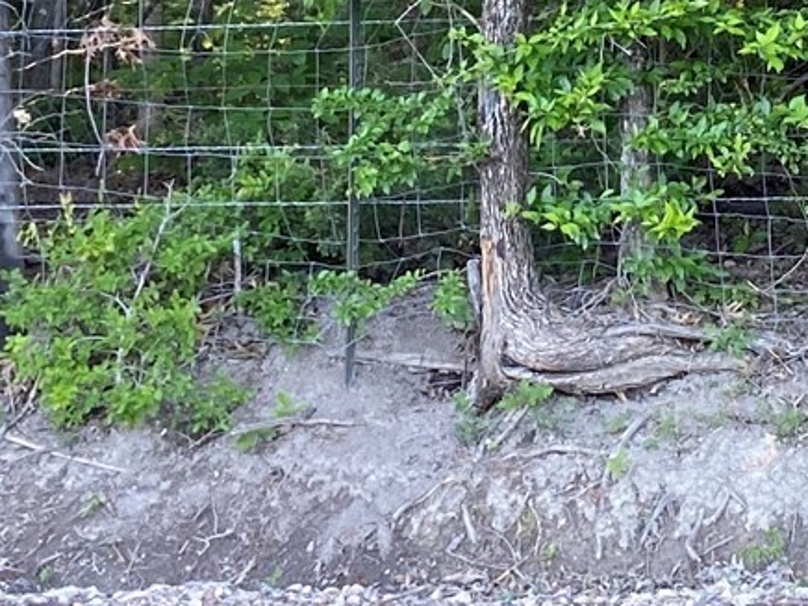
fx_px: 2848
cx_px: 899
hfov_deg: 15.7
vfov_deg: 11.9
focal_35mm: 122
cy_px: -124
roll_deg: -0.2
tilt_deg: +0.1
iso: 100
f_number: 1.8
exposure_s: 1/121
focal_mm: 4.25
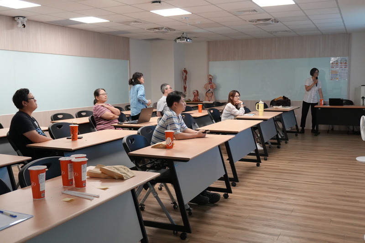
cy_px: 122
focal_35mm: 38
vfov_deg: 35.5
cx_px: 182
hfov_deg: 51.3
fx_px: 380
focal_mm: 25
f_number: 4.5
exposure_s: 1/160
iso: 1600
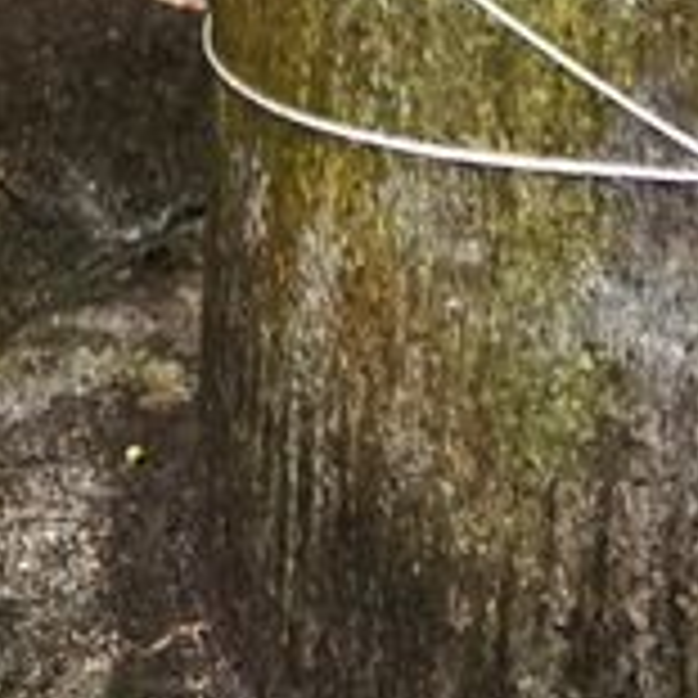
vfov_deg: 8.4
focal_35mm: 158
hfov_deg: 11.0
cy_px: -1680
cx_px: 635
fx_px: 3604
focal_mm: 16
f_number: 4
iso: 800
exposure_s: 1/160
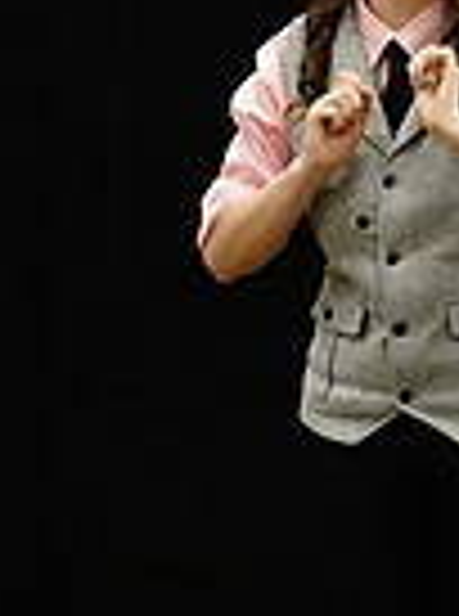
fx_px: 9468
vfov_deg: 3.7
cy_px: 200
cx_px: 1197
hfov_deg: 2.7
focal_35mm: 533
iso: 8000
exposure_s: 1/160
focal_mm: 87
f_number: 5.6
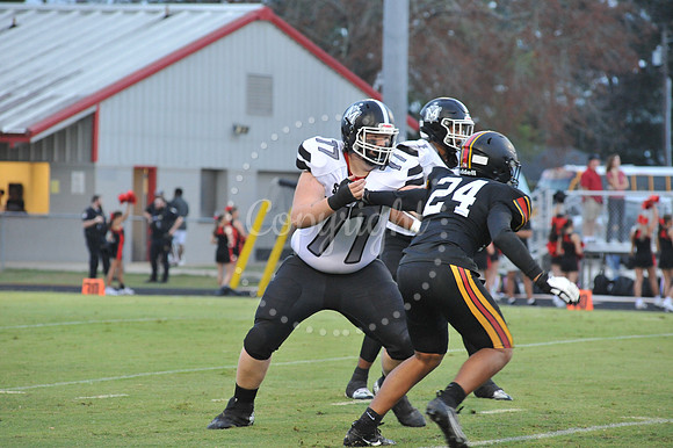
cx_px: 336
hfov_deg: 10.3
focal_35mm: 200
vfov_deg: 6.9
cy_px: 224
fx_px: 3737
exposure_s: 1/250
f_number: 5.6
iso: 4000
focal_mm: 200
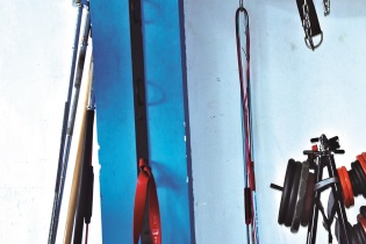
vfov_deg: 13.2
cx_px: 496
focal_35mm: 103
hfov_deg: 18.3
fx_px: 1047
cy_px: 199
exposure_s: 1/15
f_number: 5.6
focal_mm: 24
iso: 160
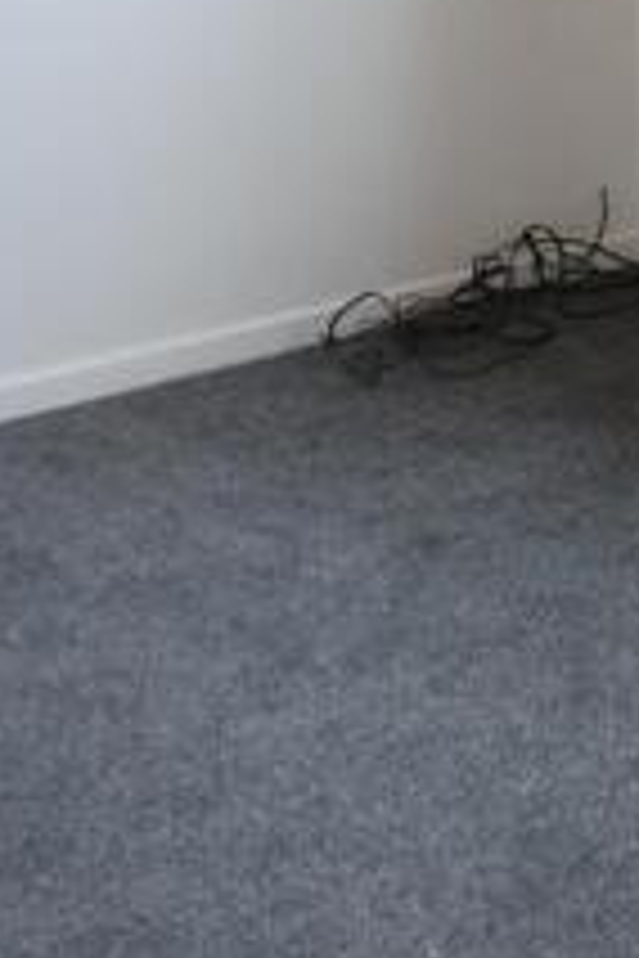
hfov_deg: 16.1
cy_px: 52
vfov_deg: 25.3
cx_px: 974
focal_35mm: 77
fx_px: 2050
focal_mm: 4.8
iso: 200
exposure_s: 1/30
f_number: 2.8
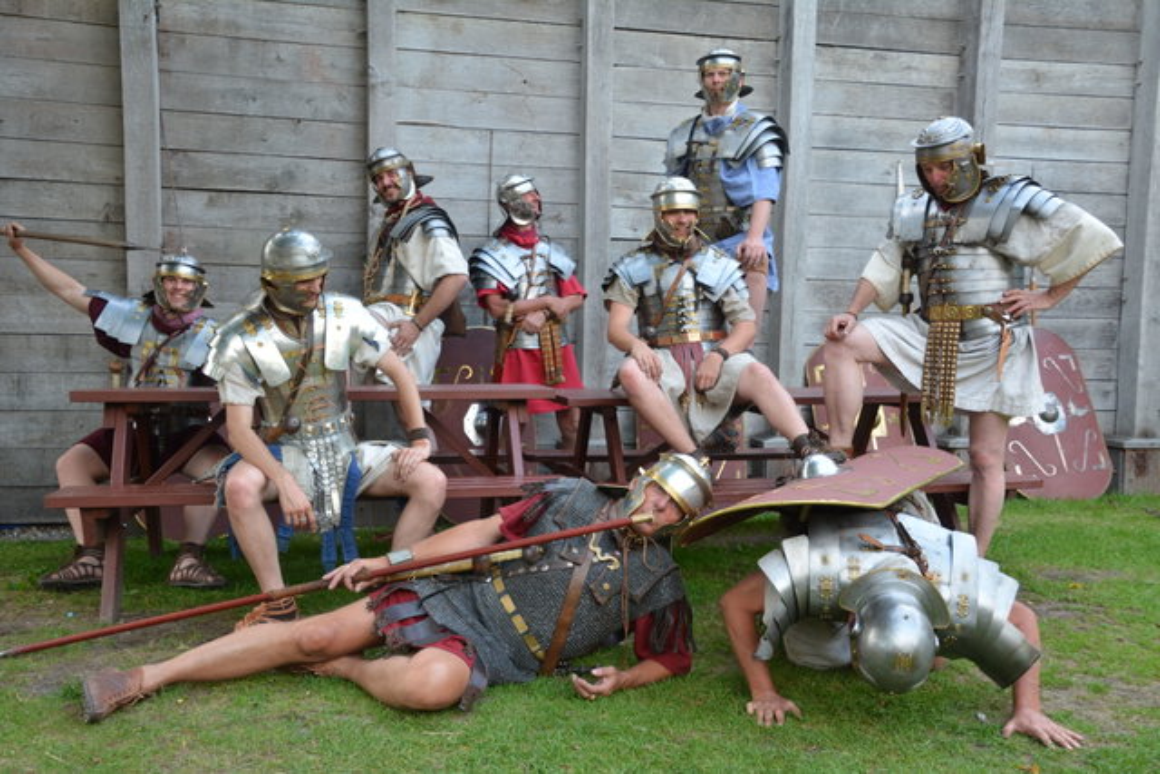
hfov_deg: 57.2
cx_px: 580
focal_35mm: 33
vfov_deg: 40.0
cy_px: 387
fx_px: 1064
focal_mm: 22
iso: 400
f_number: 5
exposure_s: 1/100
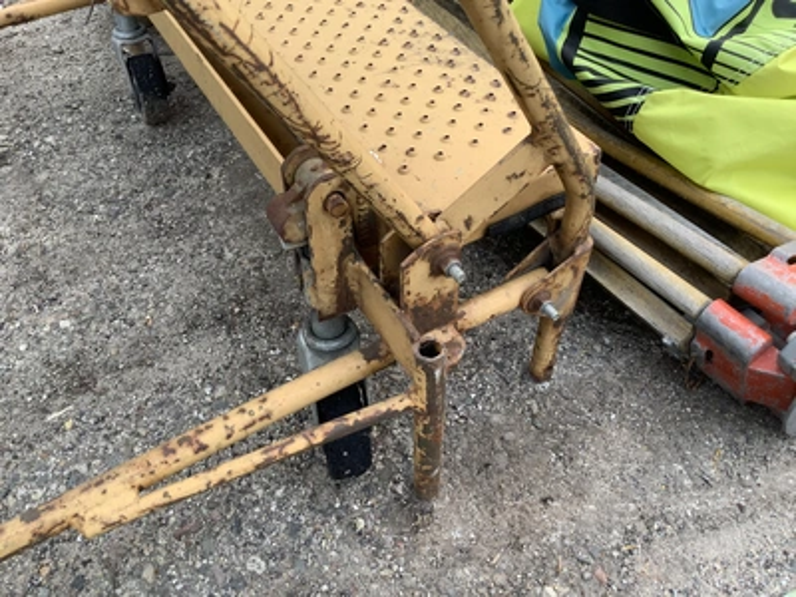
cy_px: 298
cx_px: 398
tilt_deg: -46.9
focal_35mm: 31
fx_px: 713
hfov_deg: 58.4
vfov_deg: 45.4
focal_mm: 3.3
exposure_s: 1/122
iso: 25
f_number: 2.4
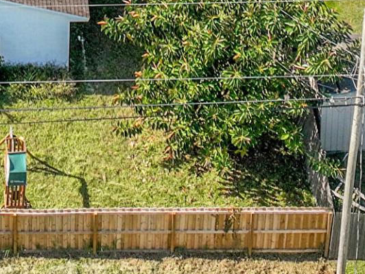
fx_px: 1371
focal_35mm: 130
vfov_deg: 10.0
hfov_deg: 14.9
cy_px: -387
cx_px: 0
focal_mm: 12.29
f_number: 2.8
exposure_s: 1/1600
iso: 130
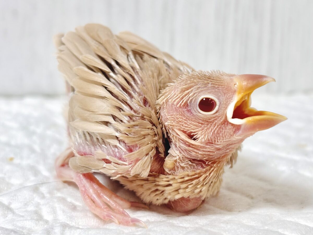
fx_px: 470
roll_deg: -4.6
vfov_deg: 28.0
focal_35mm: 52
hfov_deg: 36.8
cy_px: 118
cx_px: 156
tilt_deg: -19.5
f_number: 1.6
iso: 40
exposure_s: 1/100
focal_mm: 5.96
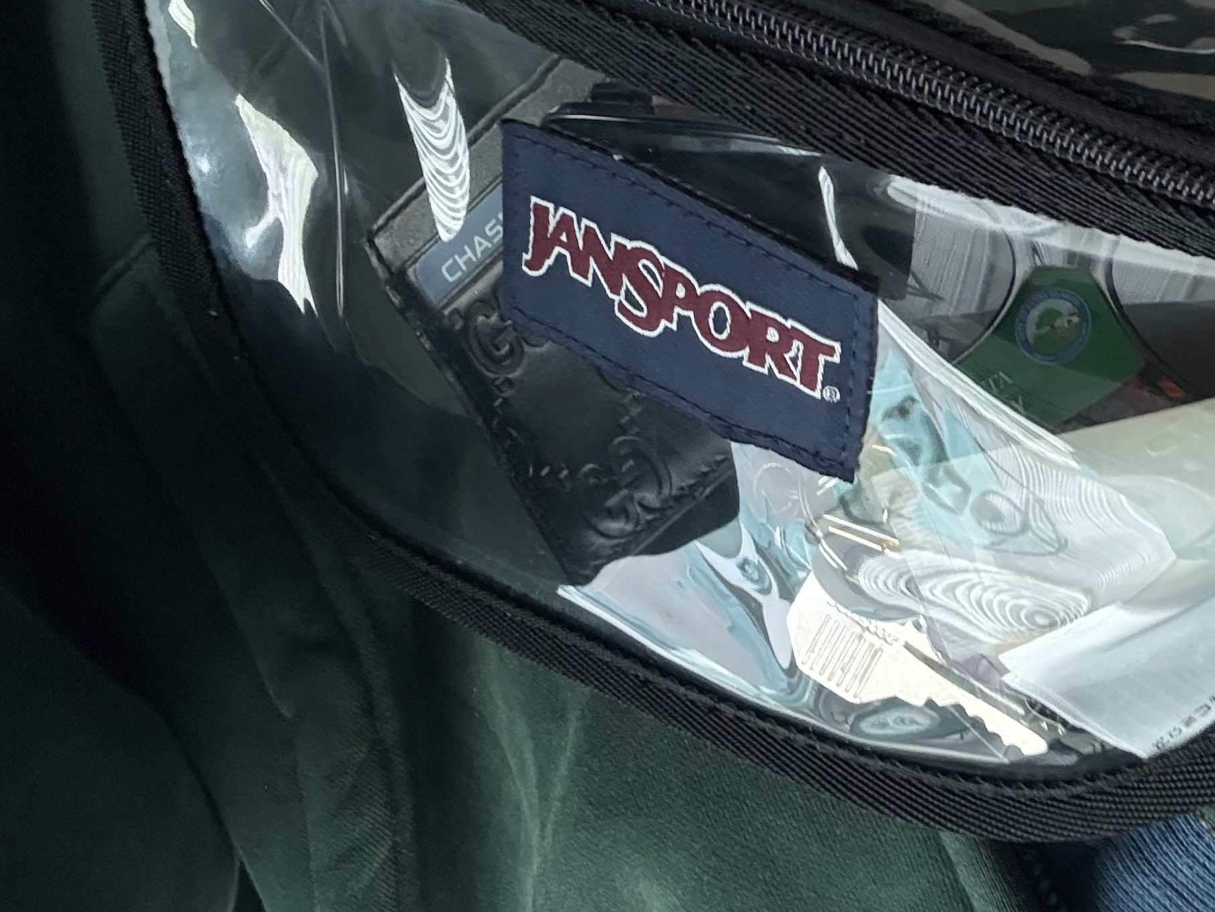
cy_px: 173
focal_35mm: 51
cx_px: 867
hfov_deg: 36.8
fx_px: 1790
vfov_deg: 27.9
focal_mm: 2.69
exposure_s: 1/40
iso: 400
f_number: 1.9
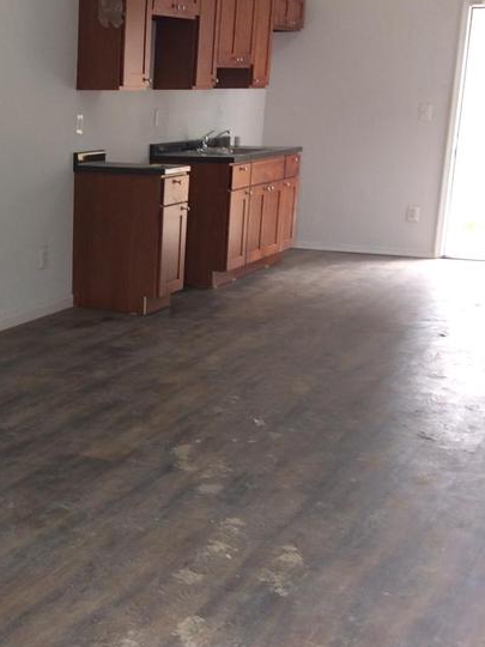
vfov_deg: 33.1
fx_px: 1084
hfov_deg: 24.1
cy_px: 389
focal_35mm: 58
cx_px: 2
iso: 40
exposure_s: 1/30
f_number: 2.2
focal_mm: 4.15
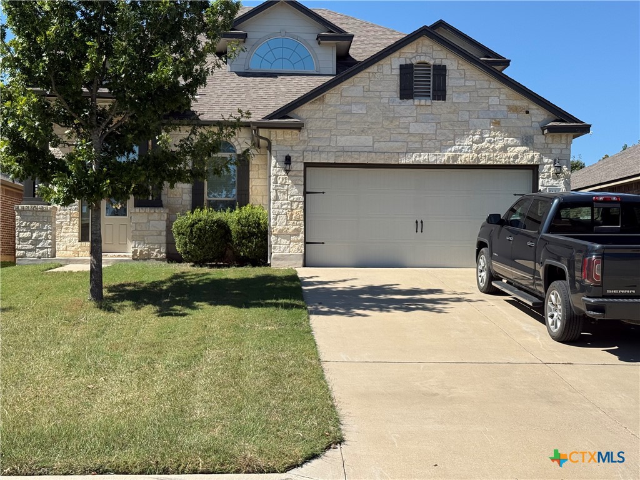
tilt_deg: +2.2
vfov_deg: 30.3
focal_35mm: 48
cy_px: 240
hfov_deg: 39.7
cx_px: 320
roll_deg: -0.7
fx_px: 887
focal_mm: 6.76
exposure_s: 1/5587
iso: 80
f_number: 1.78
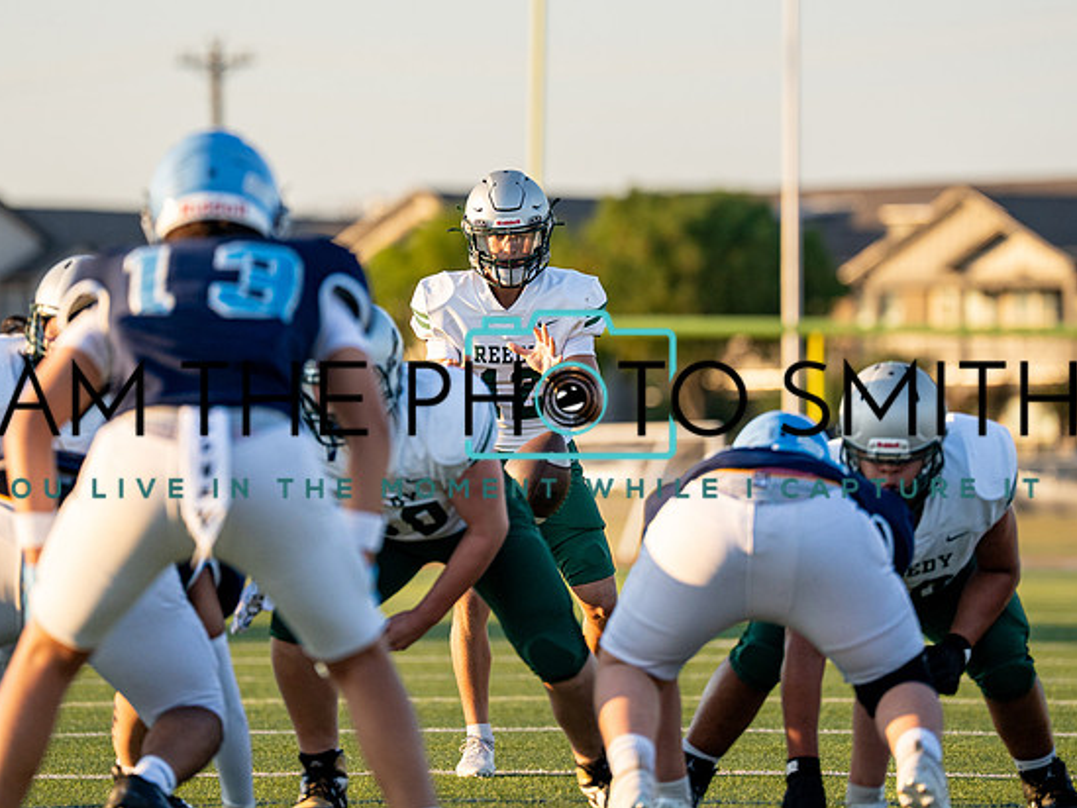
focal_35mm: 293
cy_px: 267
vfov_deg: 5.1
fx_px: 9118
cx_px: 537
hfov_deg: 6.8
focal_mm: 200
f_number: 2.8
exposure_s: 1/2500
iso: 400
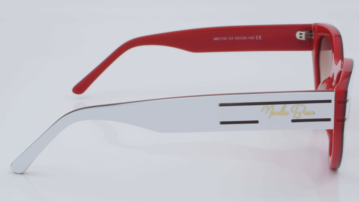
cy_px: 103
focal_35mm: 79
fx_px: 752
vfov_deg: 15.3
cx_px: 180
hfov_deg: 26.9
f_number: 32
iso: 100
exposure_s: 1/4
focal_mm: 50
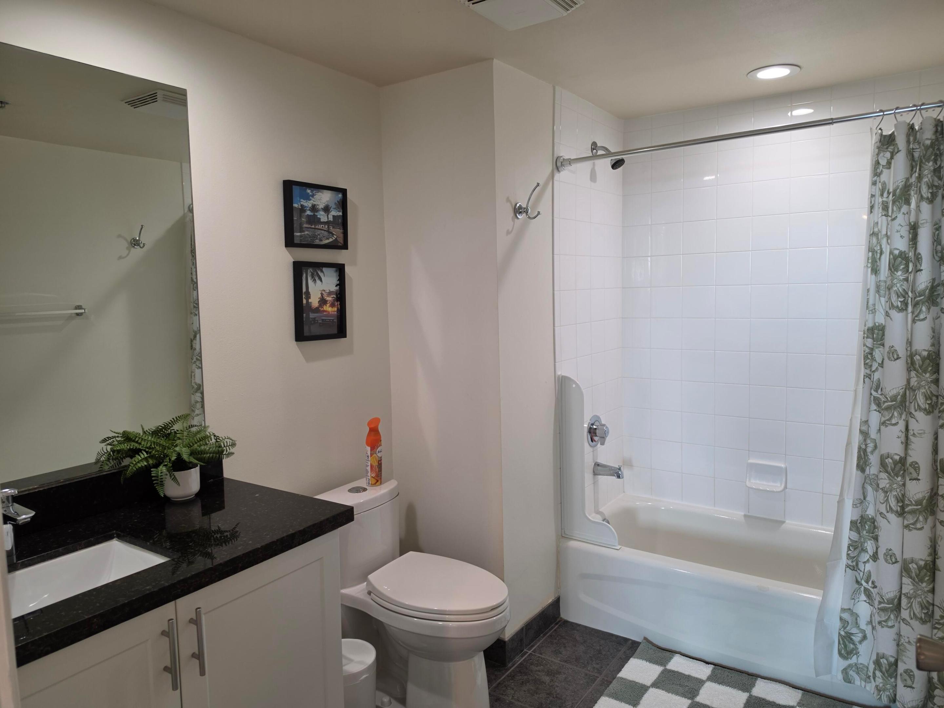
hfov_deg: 73.9
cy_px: 354
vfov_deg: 58.9
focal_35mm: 23
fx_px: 627
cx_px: 472
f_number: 1.4
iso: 64
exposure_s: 1/120
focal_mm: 6.5
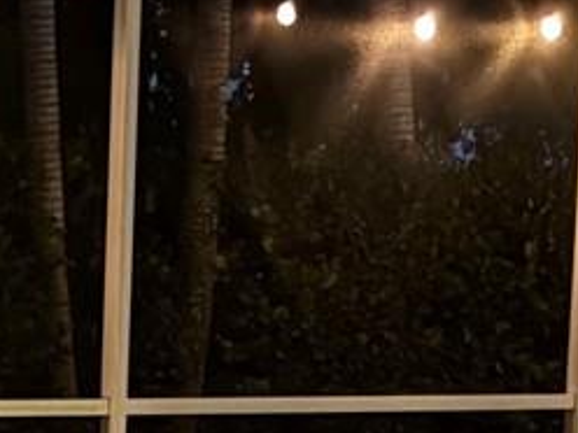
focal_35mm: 168
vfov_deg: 8.6
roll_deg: -0.9
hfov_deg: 11.6
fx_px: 2805
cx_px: -44
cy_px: 663
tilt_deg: -7.0
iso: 1250
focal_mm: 5.96
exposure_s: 1/5
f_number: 1.6
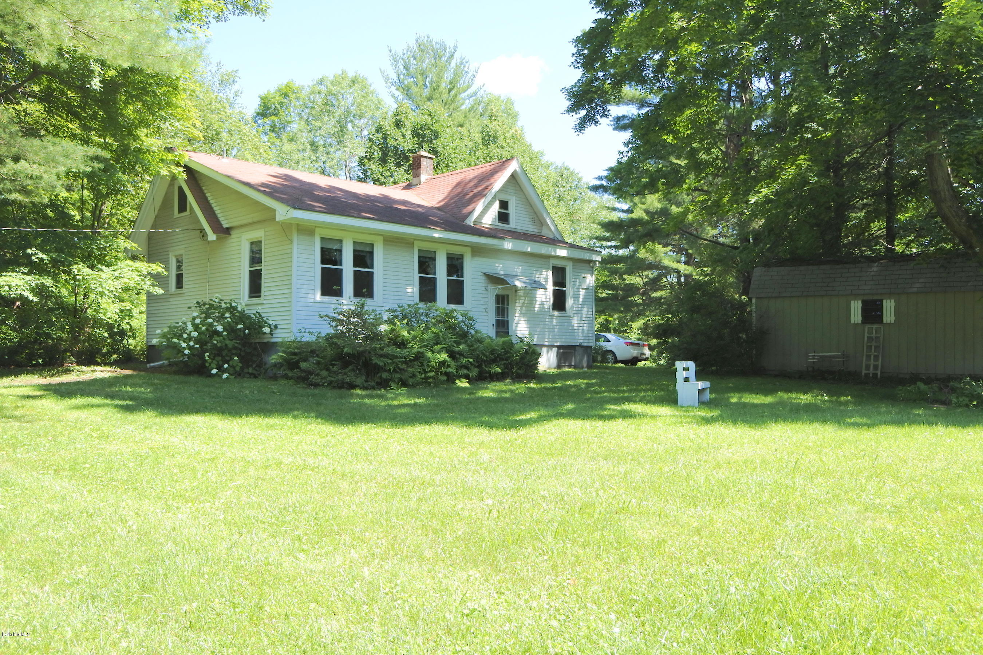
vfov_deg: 42.3
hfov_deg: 60.3
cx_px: 492
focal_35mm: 31
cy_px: 328
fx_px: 846
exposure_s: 1/250
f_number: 5.3
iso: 250
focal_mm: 11.5
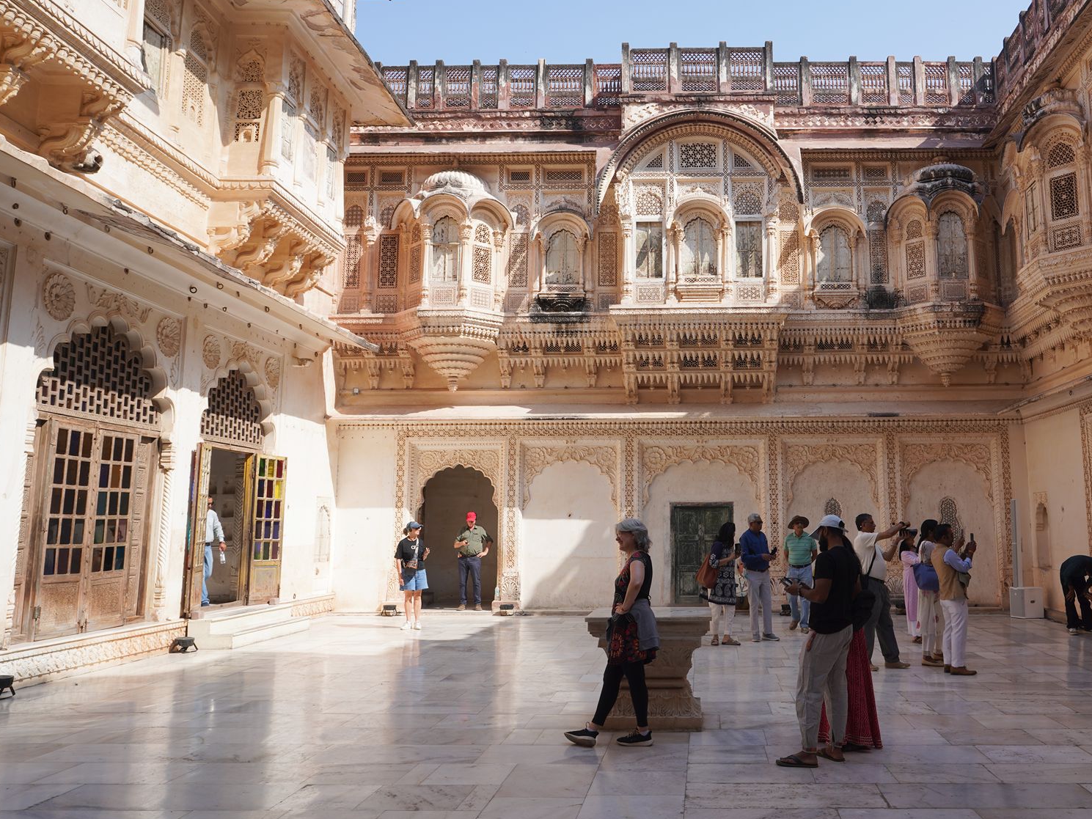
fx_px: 978
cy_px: 366
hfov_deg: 57.5
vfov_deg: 45.4
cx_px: 693
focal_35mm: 31
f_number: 11
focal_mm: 24
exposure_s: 1/100
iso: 100
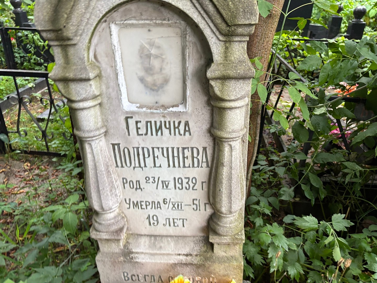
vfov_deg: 53.1
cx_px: 188
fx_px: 283
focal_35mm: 26
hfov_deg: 67.3
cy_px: 142
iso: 160
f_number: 1.6
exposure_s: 1/60
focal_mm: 5.96
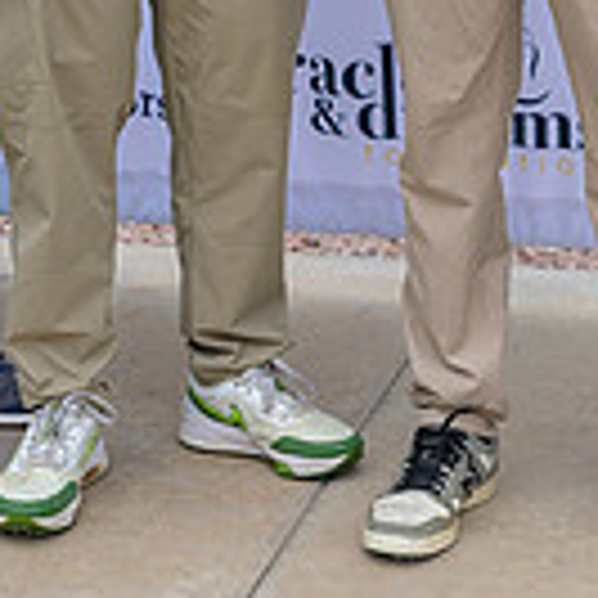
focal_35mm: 122
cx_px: 580
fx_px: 2384
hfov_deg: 14.1
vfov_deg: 13.6
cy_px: -250
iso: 125
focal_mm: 33
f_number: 4
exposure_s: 1/200
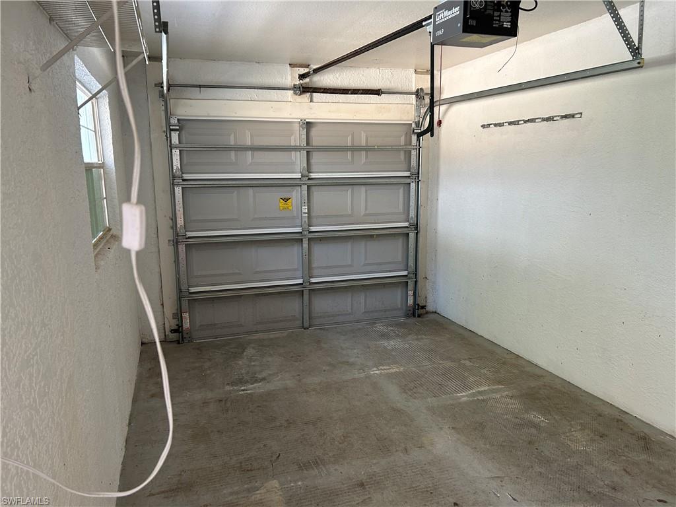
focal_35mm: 26
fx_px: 508
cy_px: 254
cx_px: 338
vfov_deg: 53.1
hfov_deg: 67.3
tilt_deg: -10.0
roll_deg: +1.4
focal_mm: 5.7
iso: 125
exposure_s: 1/84
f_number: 1.5
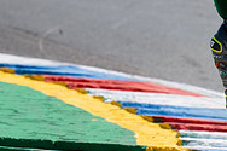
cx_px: 252
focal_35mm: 1289
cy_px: 106
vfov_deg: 1.1
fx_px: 8121
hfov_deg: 1.6
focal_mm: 400
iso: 100
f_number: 5.6
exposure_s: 1/400
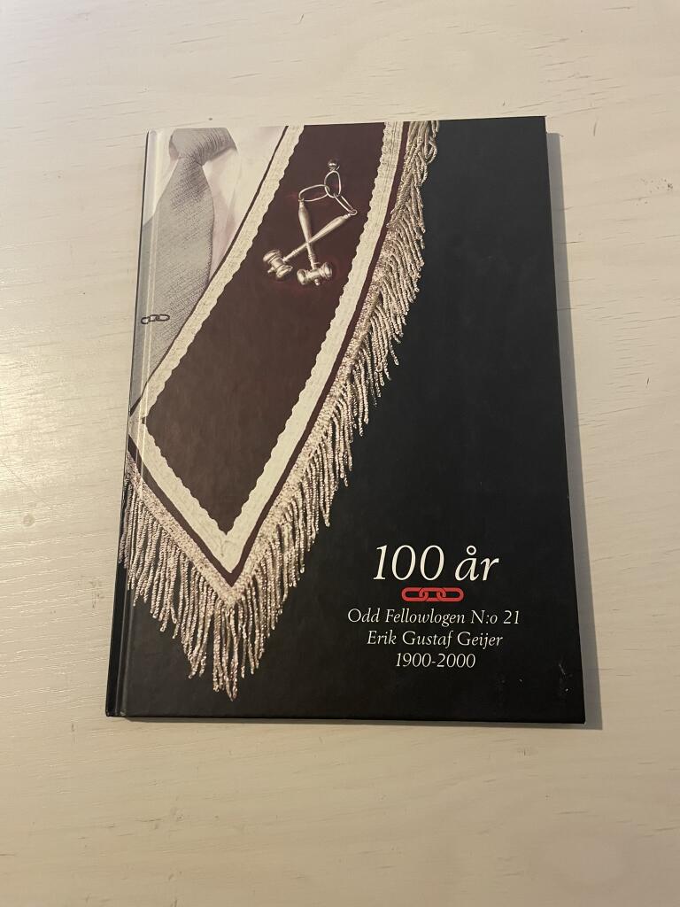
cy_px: 454
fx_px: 681
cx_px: 340
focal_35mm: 26
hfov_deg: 53.1
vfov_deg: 67.3
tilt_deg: -76.8
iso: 400
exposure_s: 1/50
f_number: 1.6
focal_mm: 4.2
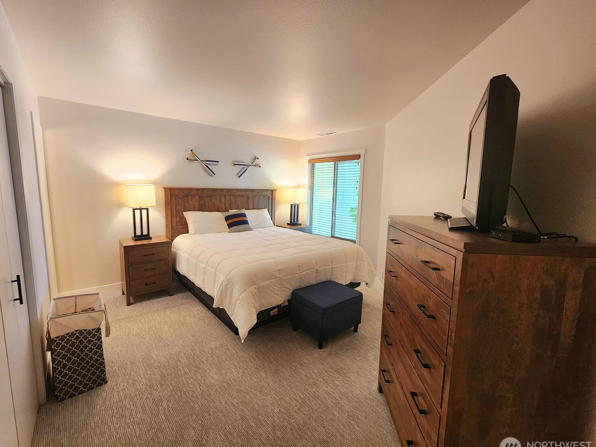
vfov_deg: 85.7
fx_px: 241
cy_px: 224
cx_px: 283
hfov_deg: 102.0
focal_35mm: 14
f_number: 2.2
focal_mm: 2.2
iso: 200
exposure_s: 1/60.2
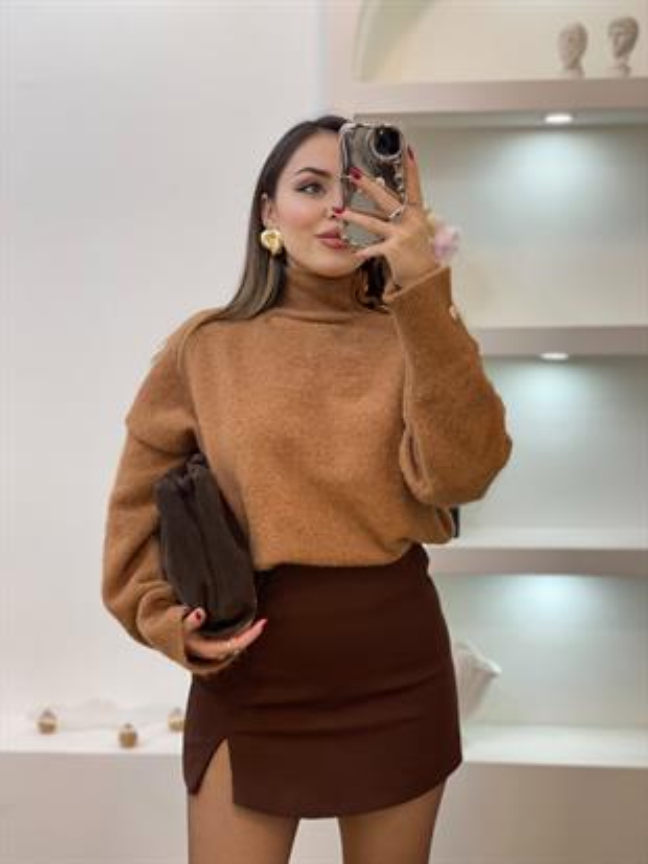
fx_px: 1297
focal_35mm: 52
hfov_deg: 28.0
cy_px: 432
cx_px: 324
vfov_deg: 36.8
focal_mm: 6
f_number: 2
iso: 100
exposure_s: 1/100
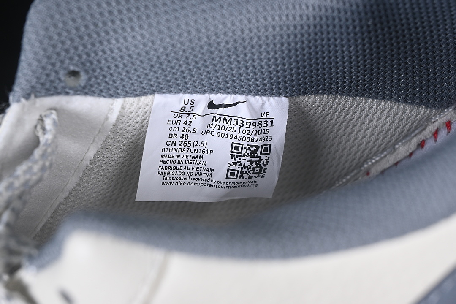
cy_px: 152
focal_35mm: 75
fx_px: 950
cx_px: 228
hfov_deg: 27.0
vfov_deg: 18.2
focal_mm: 50
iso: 160
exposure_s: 1/80
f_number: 7.1
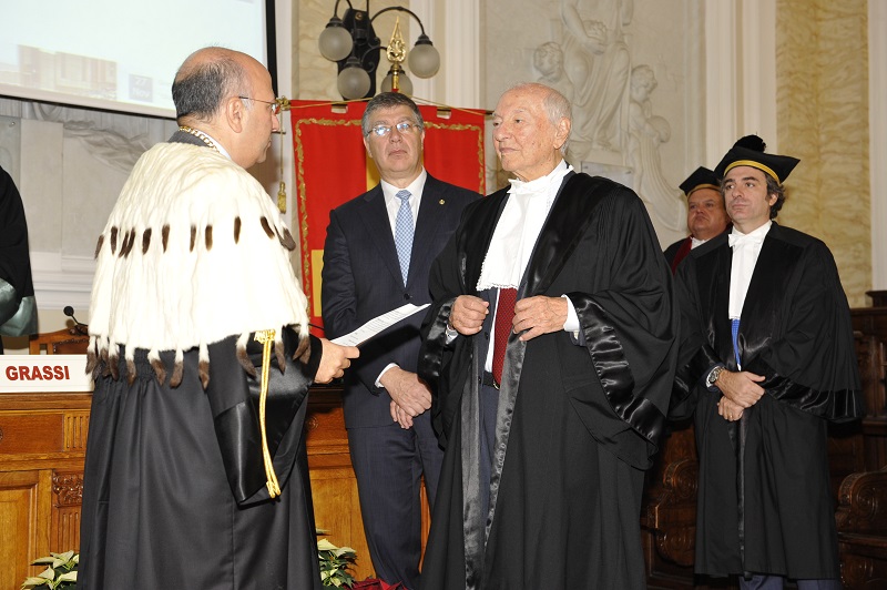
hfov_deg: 38.2
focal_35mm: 52
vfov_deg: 25.9
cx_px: 444
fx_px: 1280
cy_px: 295
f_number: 5.6
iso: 1250
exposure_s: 1/80
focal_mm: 52
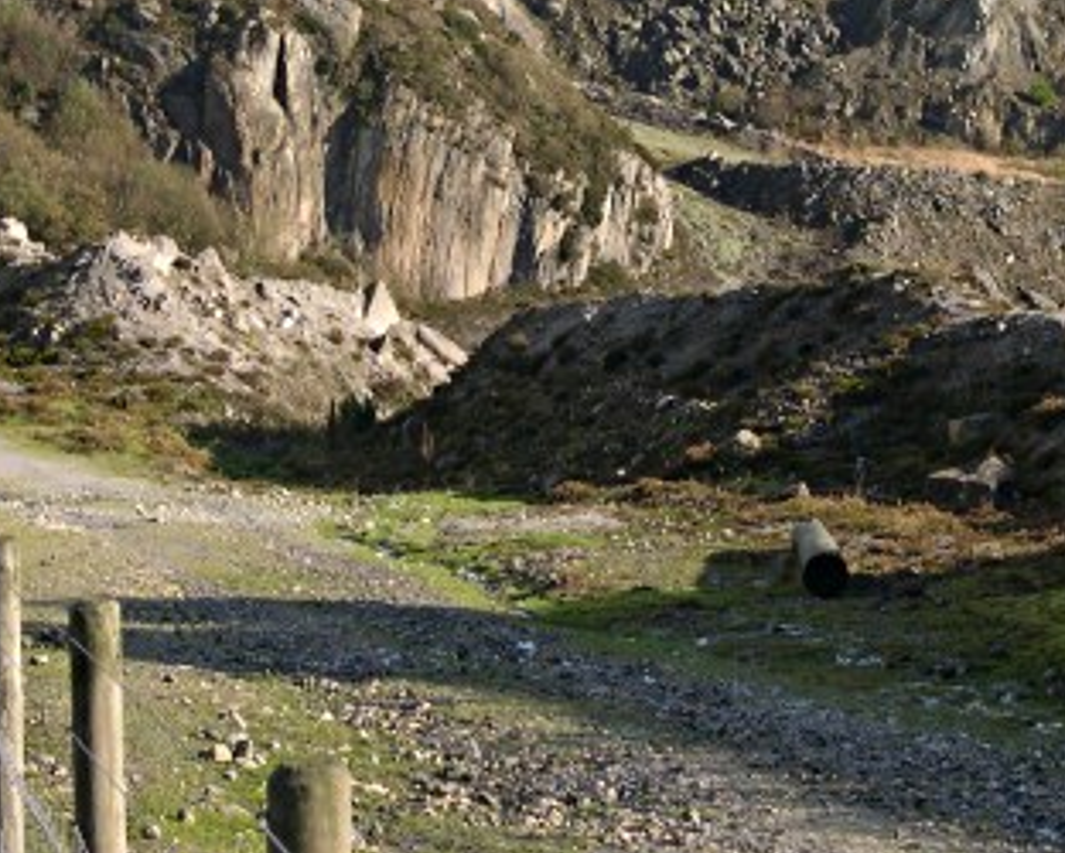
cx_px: 498
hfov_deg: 13.4
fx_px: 4542
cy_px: 150
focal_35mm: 144
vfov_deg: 10.7
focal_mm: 15.3
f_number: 3.8
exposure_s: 1/414
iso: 100
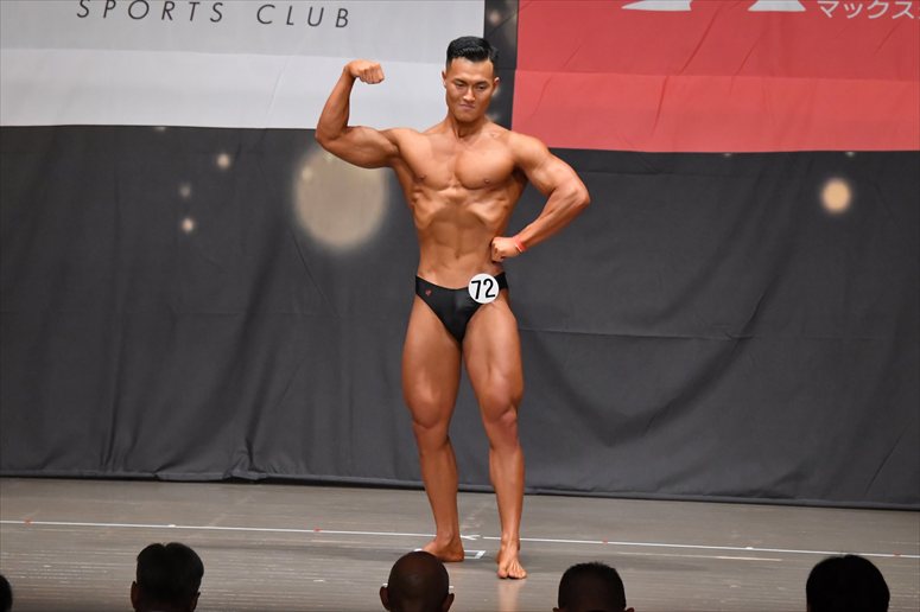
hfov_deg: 10.2
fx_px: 5160
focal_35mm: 202
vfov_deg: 6.8
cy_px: 306
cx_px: 460
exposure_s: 1/400
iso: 6400
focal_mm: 135
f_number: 5.6
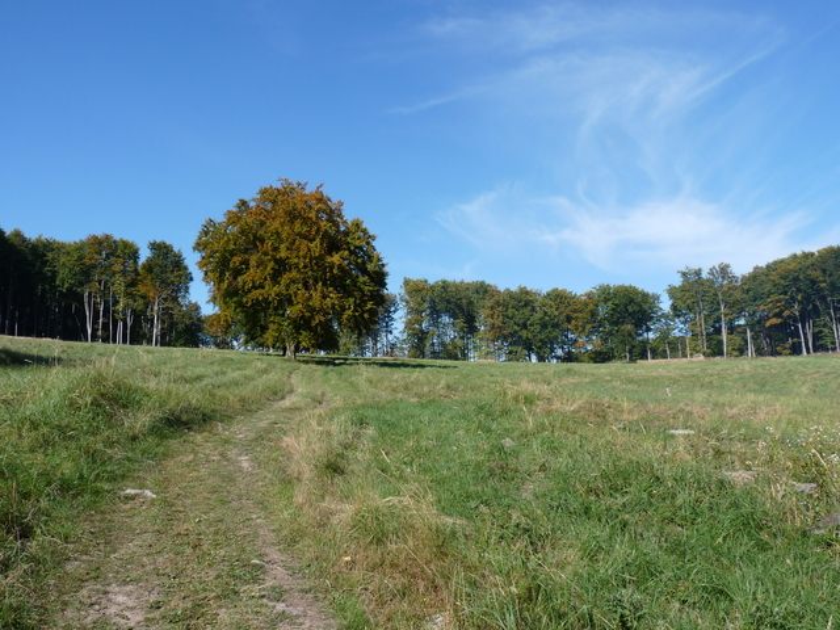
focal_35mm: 27
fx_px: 655
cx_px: 420
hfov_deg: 65.3
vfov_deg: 51.4
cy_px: 315
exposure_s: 1/320
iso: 100
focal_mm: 4.8
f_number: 5.6
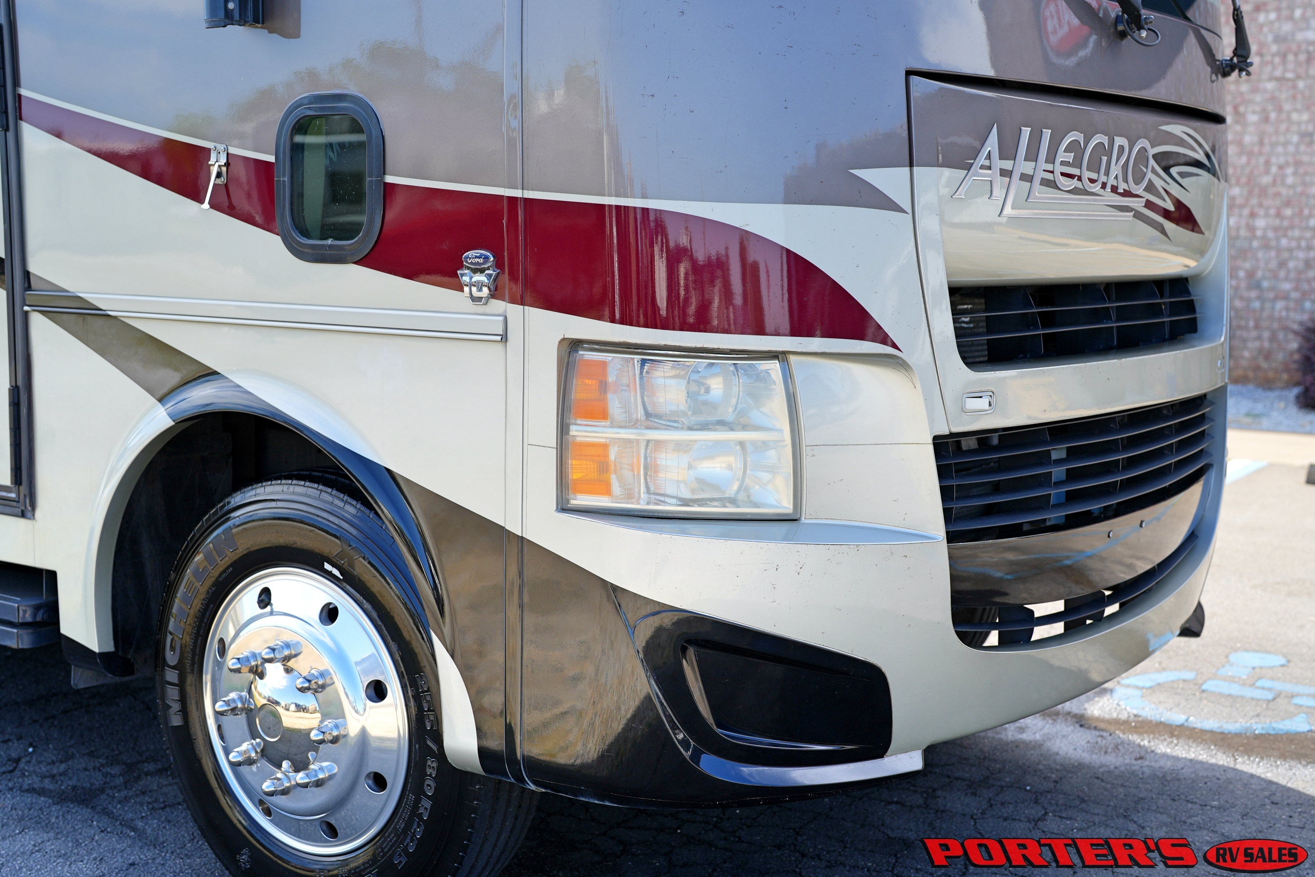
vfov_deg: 27.0
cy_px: 438
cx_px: 658
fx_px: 1826
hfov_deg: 39.6
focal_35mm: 50
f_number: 3.5
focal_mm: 50
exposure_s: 1/400
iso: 100
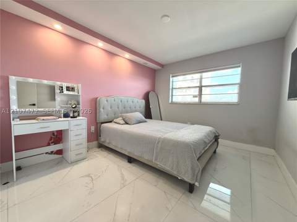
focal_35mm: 14
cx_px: 148
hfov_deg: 102.1
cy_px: 111
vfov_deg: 85.6
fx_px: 120
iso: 160
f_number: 2.2
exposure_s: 1/120
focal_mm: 2.22
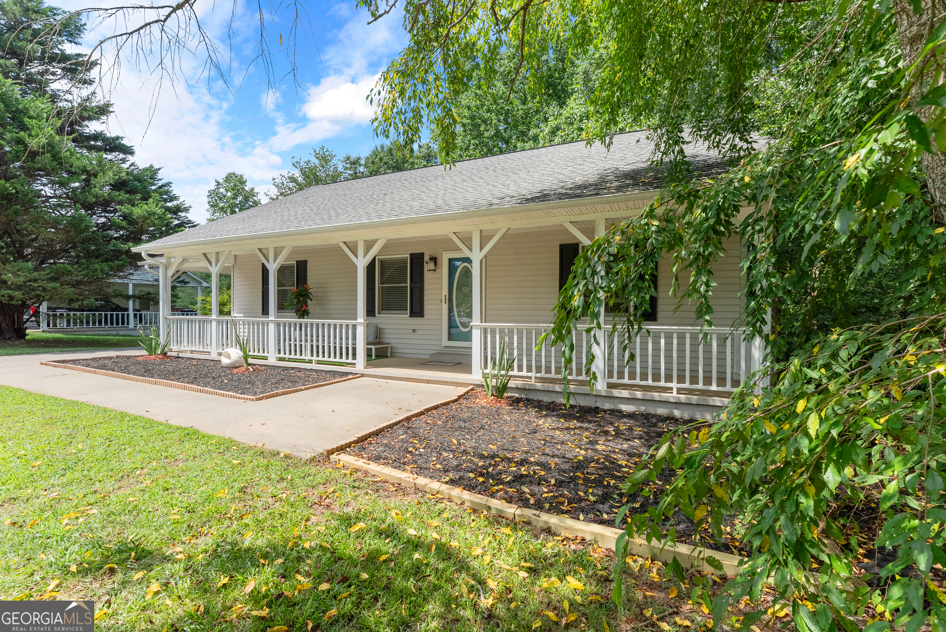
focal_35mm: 15
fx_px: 400
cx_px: 473
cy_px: 316
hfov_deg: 99.6
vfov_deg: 76.7
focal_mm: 15.2
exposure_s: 1/1000
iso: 800
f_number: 9
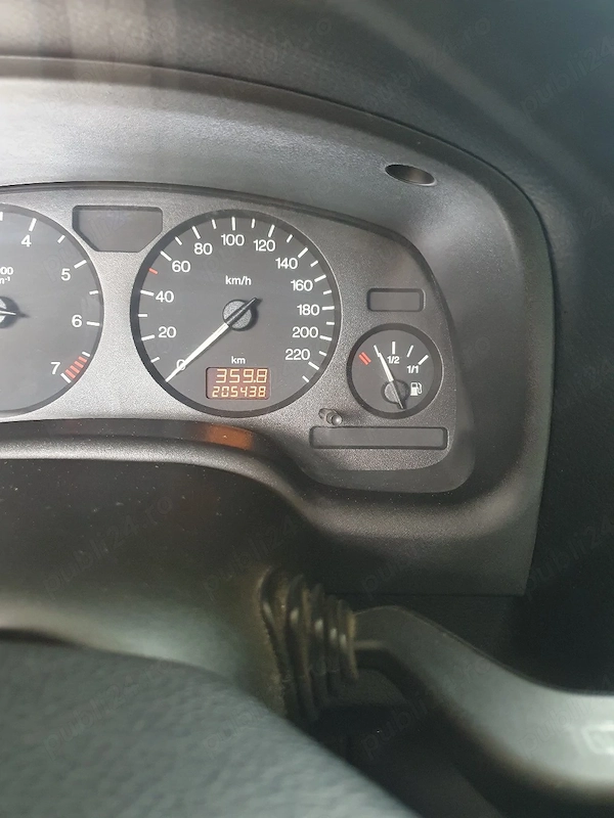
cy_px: 409
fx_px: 615
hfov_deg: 53.1
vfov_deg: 67.3
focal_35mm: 26
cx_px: 307
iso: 500
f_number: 1.5
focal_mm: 4.32
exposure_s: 1/40
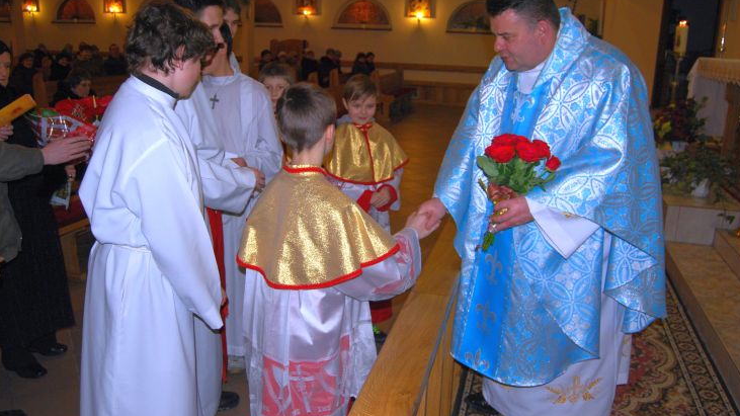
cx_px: 355
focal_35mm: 31
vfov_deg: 37.7
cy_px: 194
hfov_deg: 62.6
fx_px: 608
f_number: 4
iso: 400
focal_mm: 18
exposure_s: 1/60
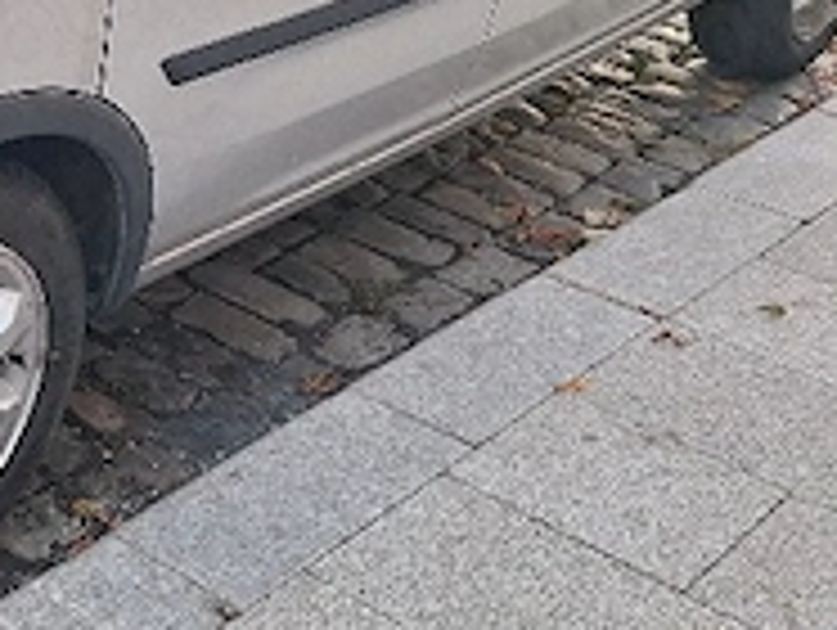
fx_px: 1792
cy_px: -108
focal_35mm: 74
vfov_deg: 18.9
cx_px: -256
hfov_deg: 23.3
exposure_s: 1/100
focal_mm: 5.54
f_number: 1.8
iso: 80
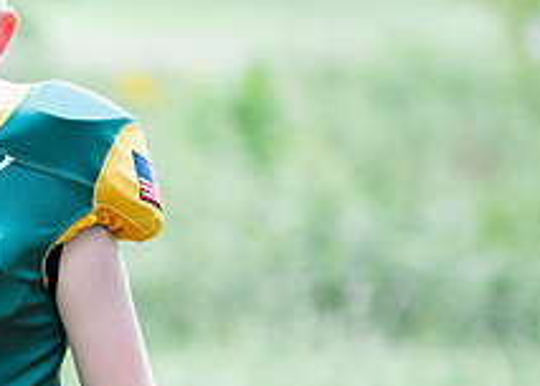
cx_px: -61
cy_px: 215
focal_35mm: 163
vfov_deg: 8.8
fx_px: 2499
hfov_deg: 12.1
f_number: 1.2
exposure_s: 1/1250
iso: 320
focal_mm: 50
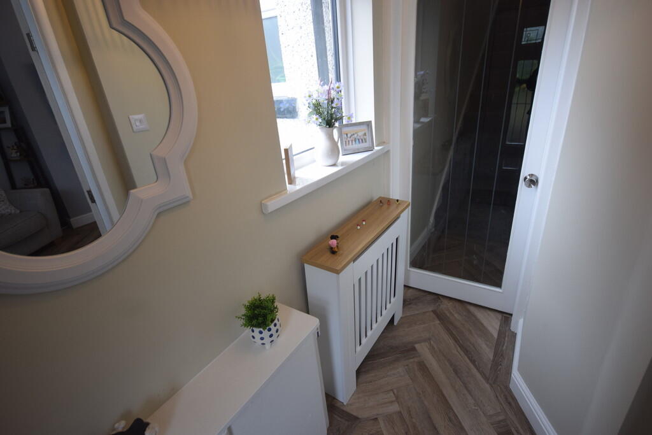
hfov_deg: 90.0
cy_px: 218
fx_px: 326
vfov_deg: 67.4
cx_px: 326
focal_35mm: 18
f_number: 4.5
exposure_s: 1/60
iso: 400
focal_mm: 12
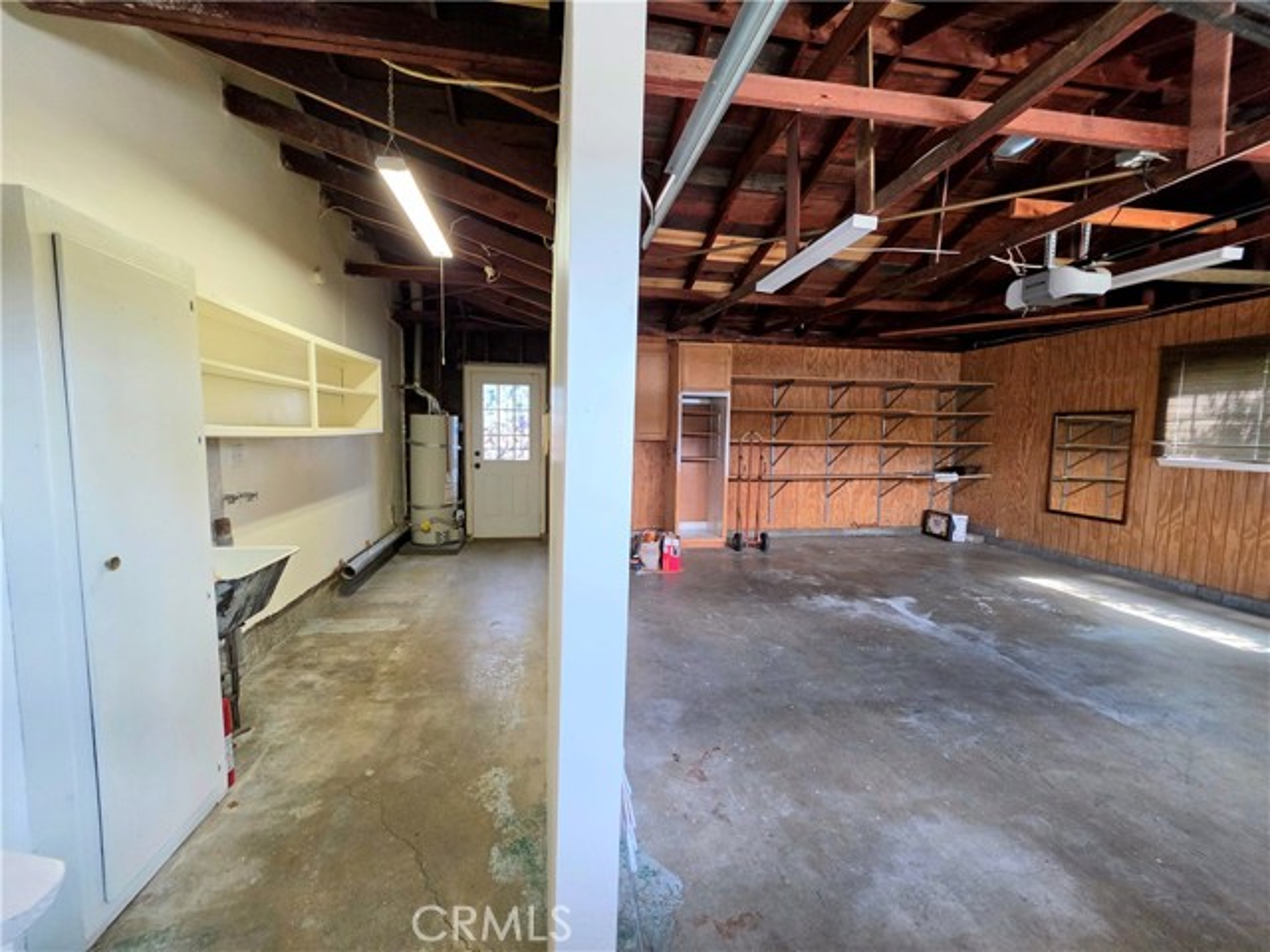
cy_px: 476
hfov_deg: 106.2
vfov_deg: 89.9
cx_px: 635
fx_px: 477
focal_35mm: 13
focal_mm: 2.2
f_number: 1.9
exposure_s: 1/244
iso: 320
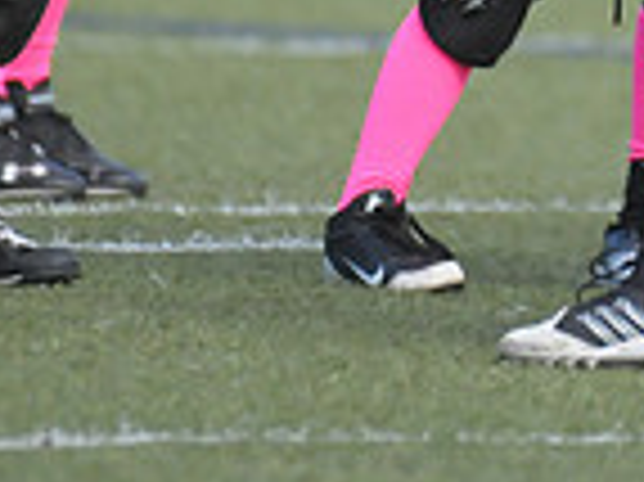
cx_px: 757
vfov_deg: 0.7
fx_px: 36880
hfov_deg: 1.0
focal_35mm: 1984
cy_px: -327
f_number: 4
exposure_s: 1/4000
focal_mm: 340
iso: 1600
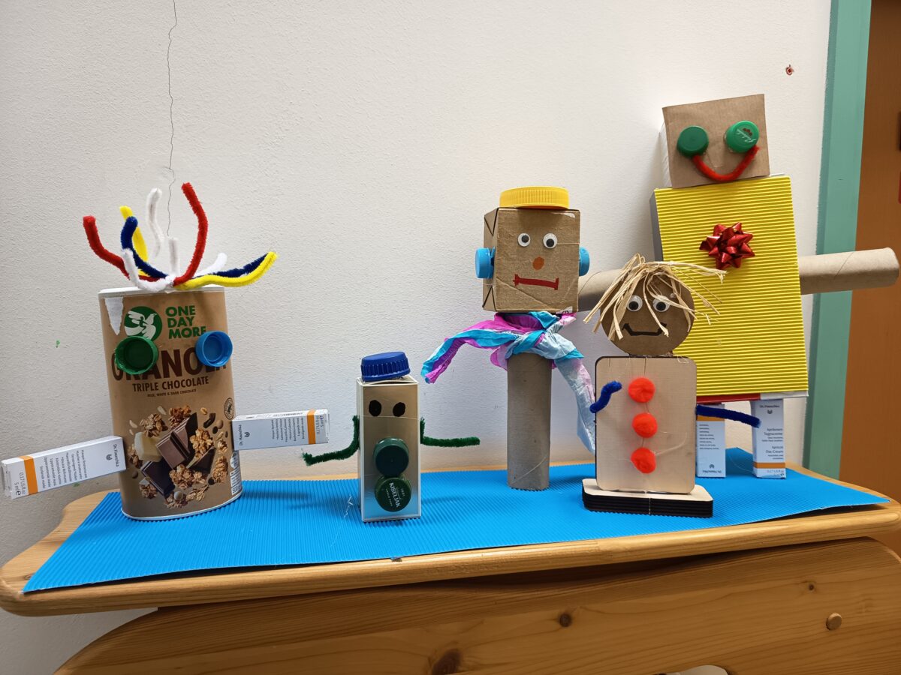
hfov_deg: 71.6
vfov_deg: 56.8
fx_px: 625
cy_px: 338
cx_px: 450
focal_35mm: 24
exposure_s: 1/50
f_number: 1.7
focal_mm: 5.27
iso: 364
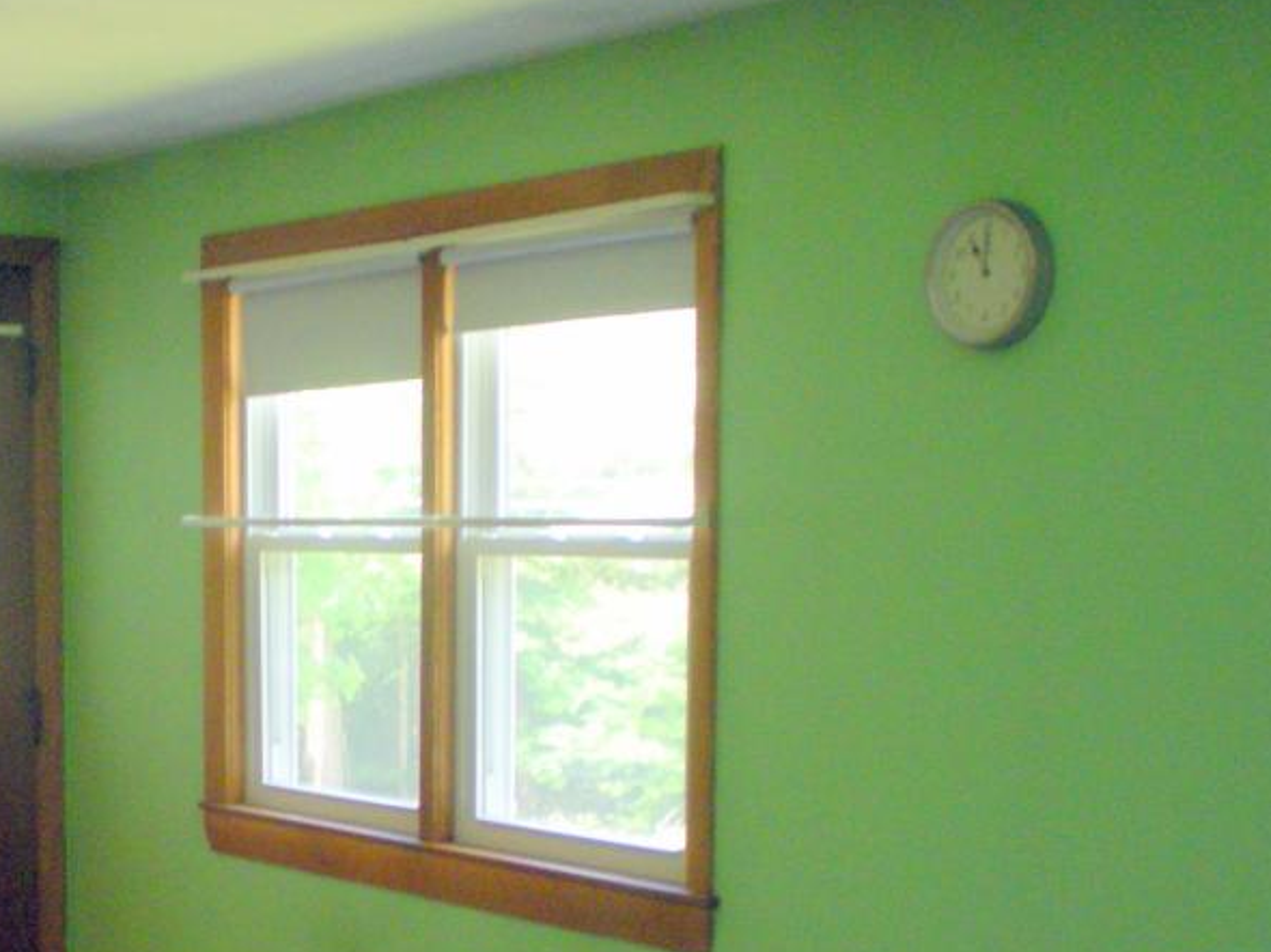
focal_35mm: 66
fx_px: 2422
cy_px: 769
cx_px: 252
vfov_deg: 21.9
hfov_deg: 28.8
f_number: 3.1
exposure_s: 1/60
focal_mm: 6.3
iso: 282
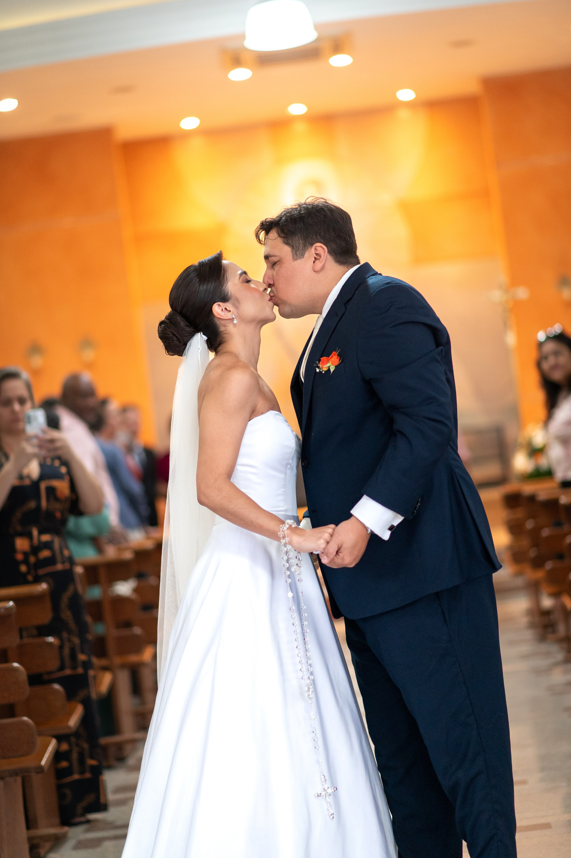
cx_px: 285
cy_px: 424
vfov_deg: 23.7
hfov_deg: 15.9
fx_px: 2049
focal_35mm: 86
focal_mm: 85
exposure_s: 1/250
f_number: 2
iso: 2500
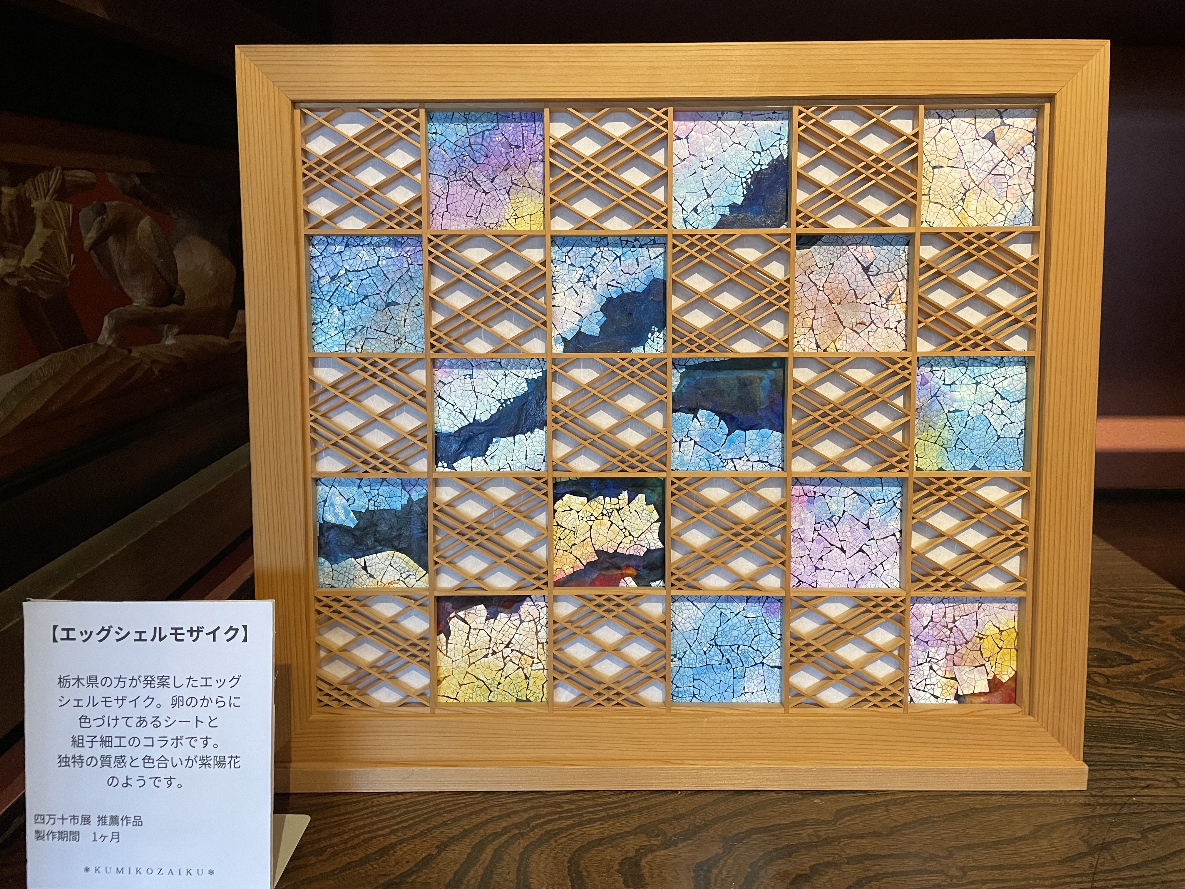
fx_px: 890
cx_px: 592
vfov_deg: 53.1
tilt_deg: -13.8
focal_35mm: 26
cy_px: 444
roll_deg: -0.2
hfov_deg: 67.3
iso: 200
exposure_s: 1/60
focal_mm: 4.2
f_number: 1.6
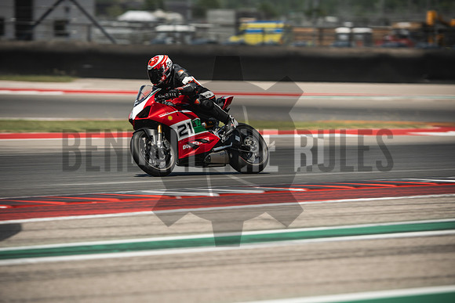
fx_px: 3792
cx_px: 228
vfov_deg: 4.6
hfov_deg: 6.9
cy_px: 152
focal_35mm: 300
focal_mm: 200
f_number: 2.8
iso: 160
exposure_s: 1/250
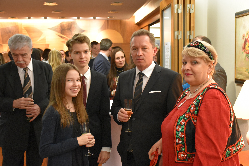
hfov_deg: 41.1
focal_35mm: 48
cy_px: 83
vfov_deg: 28.1
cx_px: 124
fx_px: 332
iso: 3200
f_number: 4
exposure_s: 1/60
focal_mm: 32
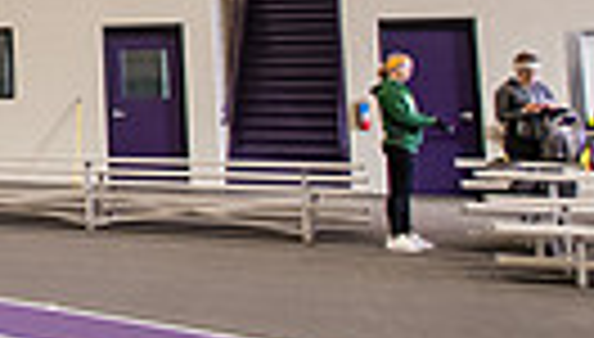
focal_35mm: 78
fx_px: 1232
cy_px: -34
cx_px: -536
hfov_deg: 19.0
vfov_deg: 15.2
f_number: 4
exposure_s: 1/125
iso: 1250
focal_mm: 17
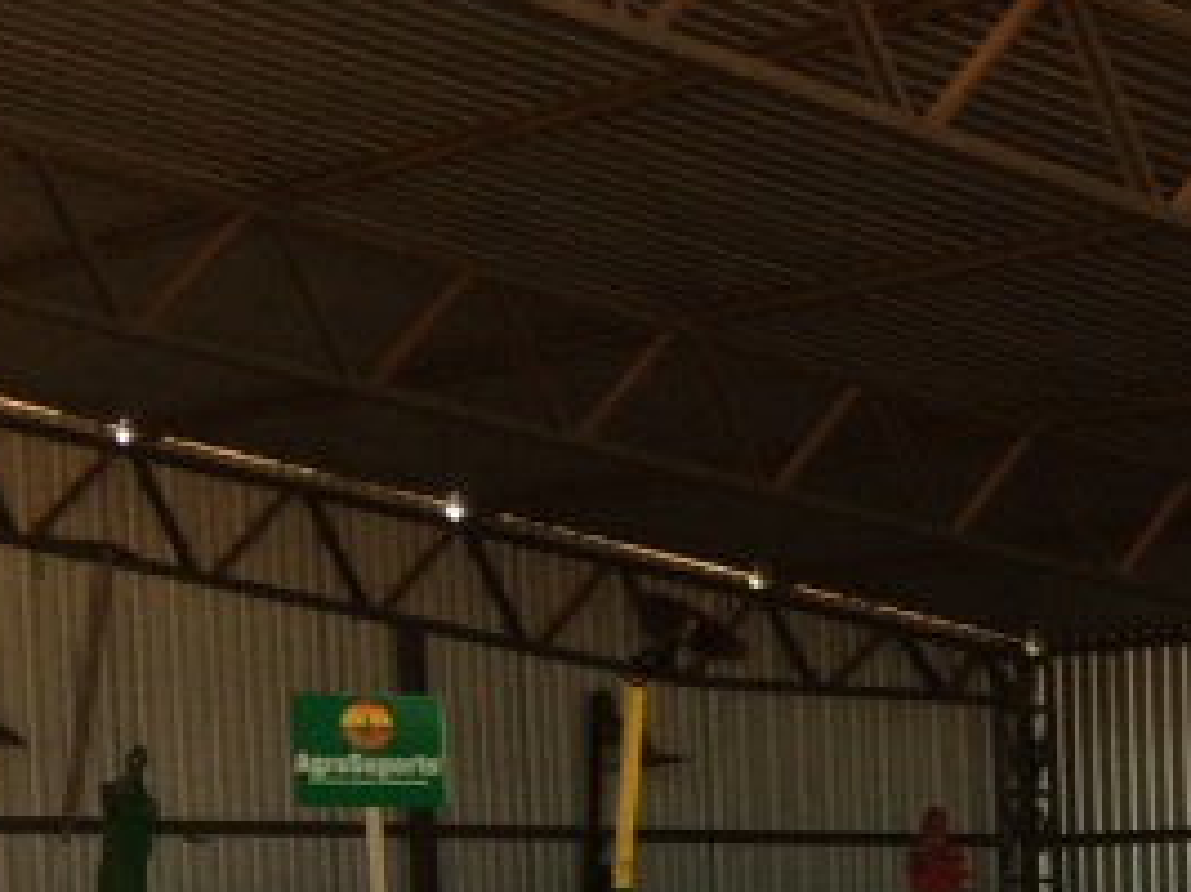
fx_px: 3955
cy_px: 1258
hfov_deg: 14.7
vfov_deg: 12.4
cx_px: 2217
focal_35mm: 115
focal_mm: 4.12
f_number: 2.2
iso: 50
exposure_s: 1/120
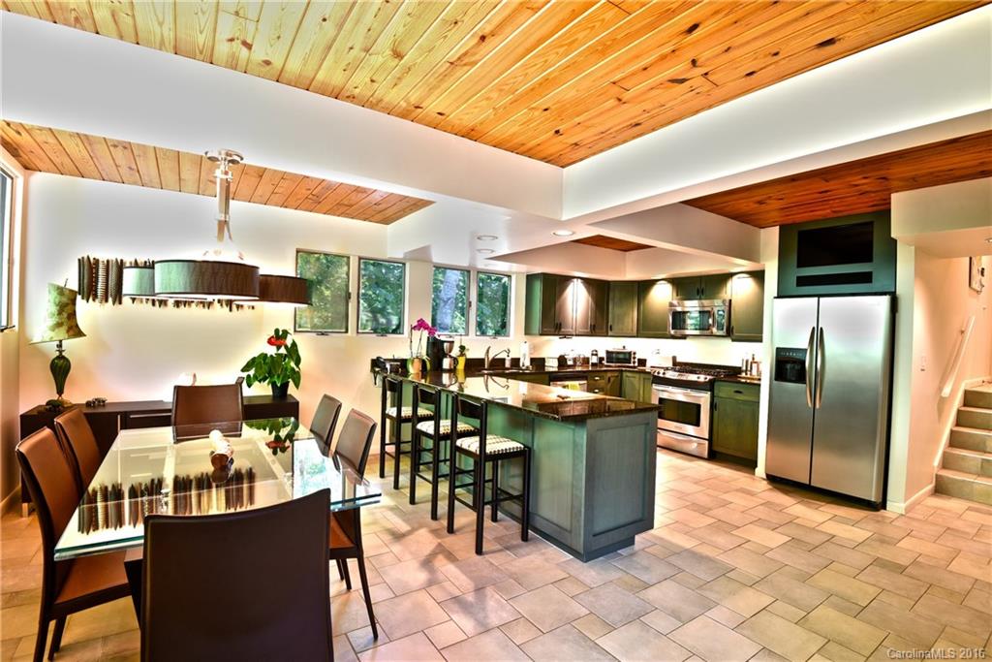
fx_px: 441
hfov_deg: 96.7
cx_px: 496
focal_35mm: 16
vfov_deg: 73.8
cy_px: 331
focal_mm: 16
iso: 100
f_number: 13
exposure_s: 6
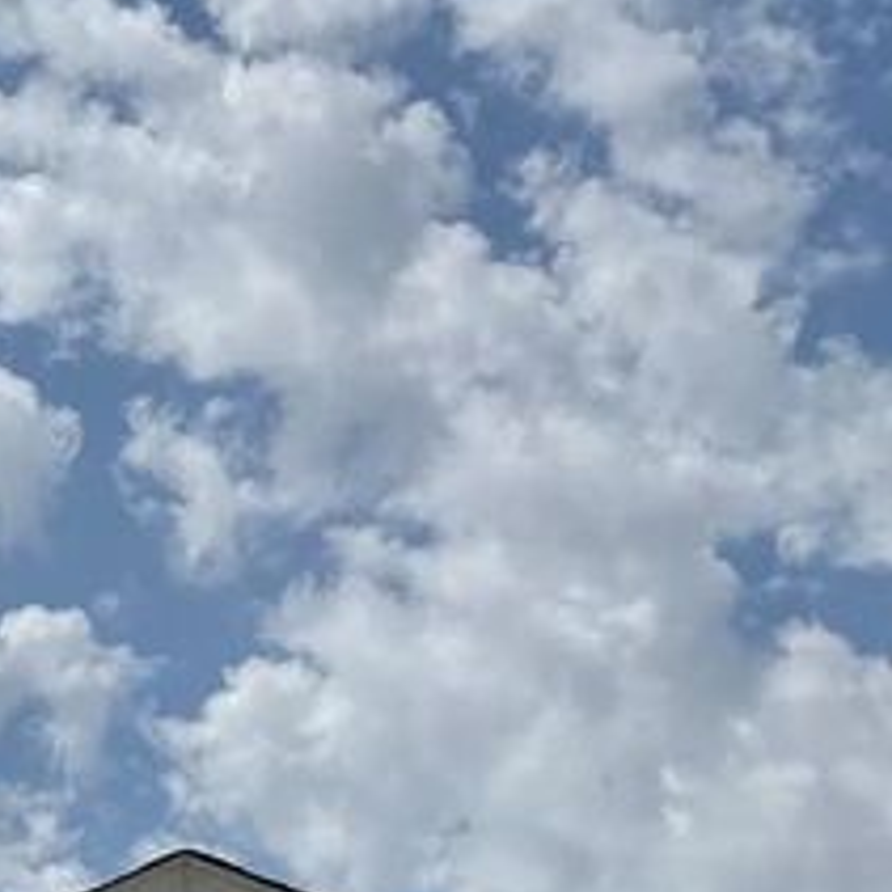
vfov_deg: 14.9
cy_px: 1551
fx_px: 3003
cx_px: -998
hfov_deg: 13.8
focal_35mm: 103
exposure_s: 1/9091
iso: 80
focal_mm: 6.76
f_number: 1.78
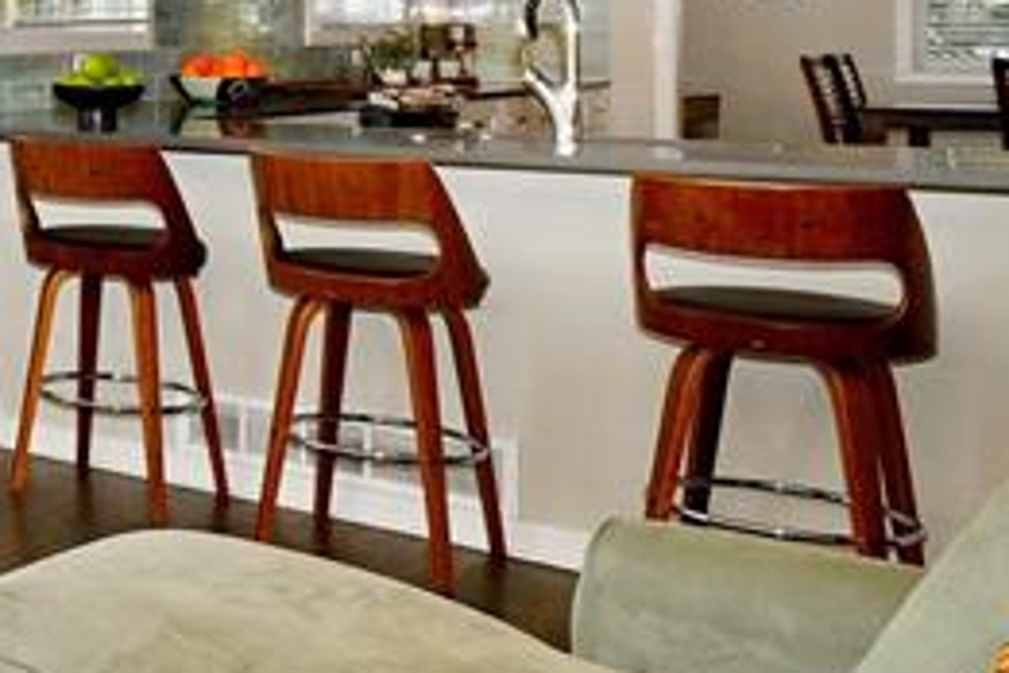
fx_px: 1541
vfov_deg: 23.9
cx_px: -808
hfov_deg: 22.0
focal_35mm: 55
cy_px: 66
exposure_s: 1/80
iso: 250
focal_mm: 14
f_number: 11
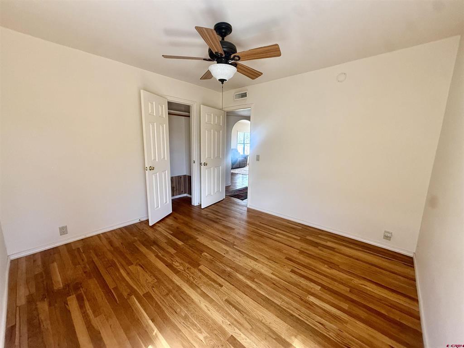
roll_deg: -1.0
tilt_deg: -8.9
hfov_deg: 102.1
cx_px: 232
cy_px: 174
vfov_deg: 85.7
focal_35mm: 14
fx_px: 188
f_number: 2.2
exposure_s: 1/99
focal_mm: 2.22
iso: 320
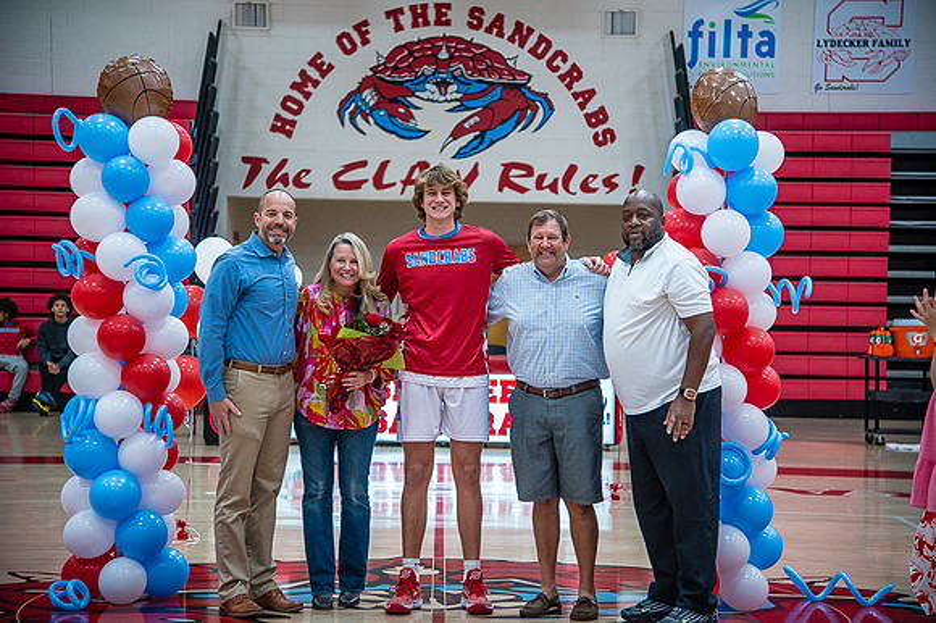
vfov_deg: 16.6
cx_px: 468
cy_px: 312
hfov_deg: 24.8
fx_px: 2131
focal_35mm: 82
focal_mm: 82
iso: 2000
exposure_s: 1/320
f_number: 4
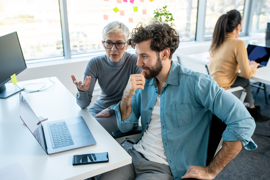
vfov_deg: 37.9
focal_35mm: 35
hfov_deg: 54.4
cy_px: 90
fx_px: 262
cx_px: 135
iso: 400
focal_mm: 35
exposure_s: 1/200
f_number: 3.2
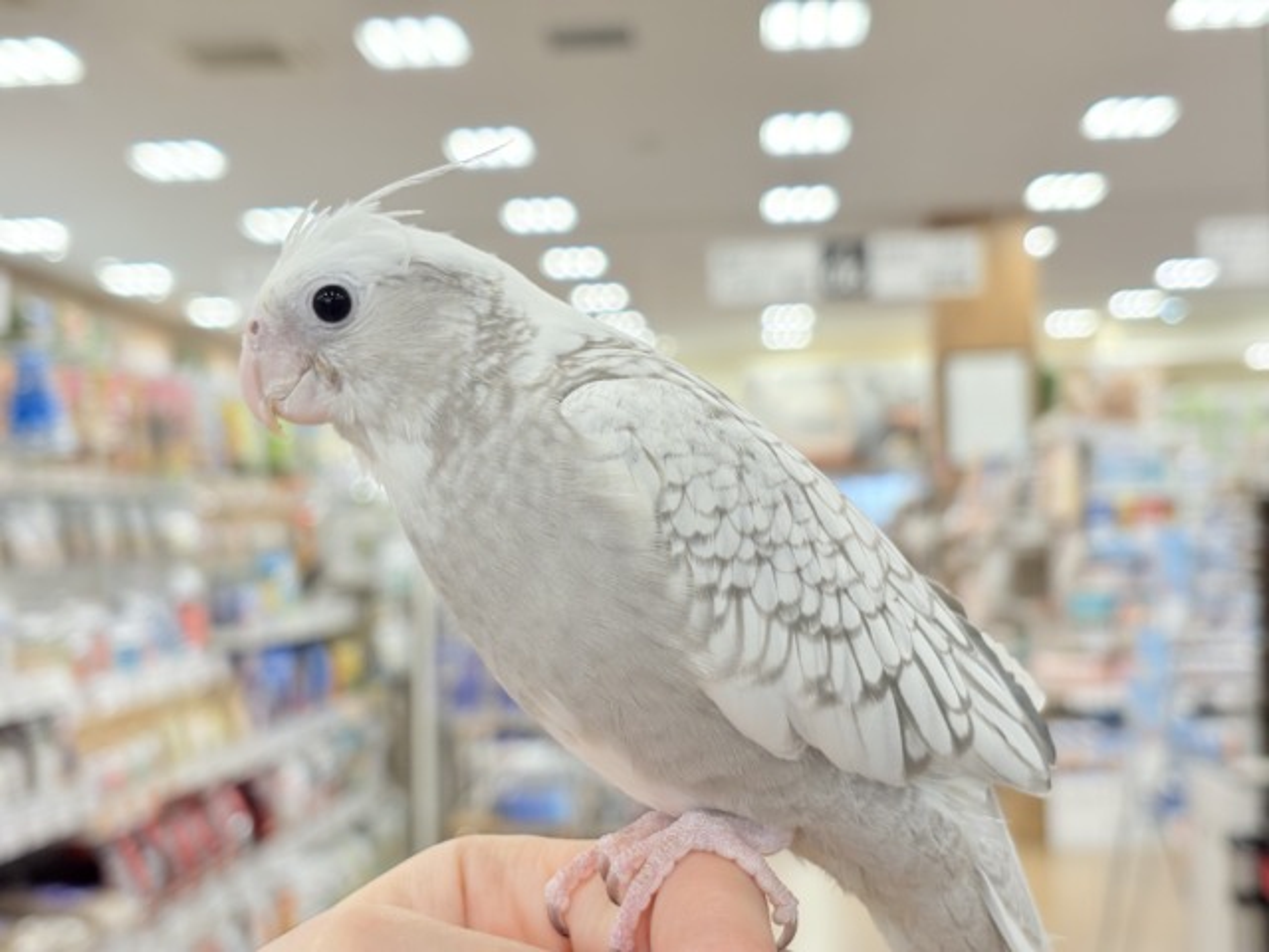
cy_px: 476
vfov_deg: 28.0
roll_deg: +2.6
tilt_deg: +2.9
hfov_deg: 36.8
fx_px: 1906
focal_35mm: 52
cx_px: 634
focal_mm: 5.96
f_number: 1.6
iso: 64
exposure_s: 1/100
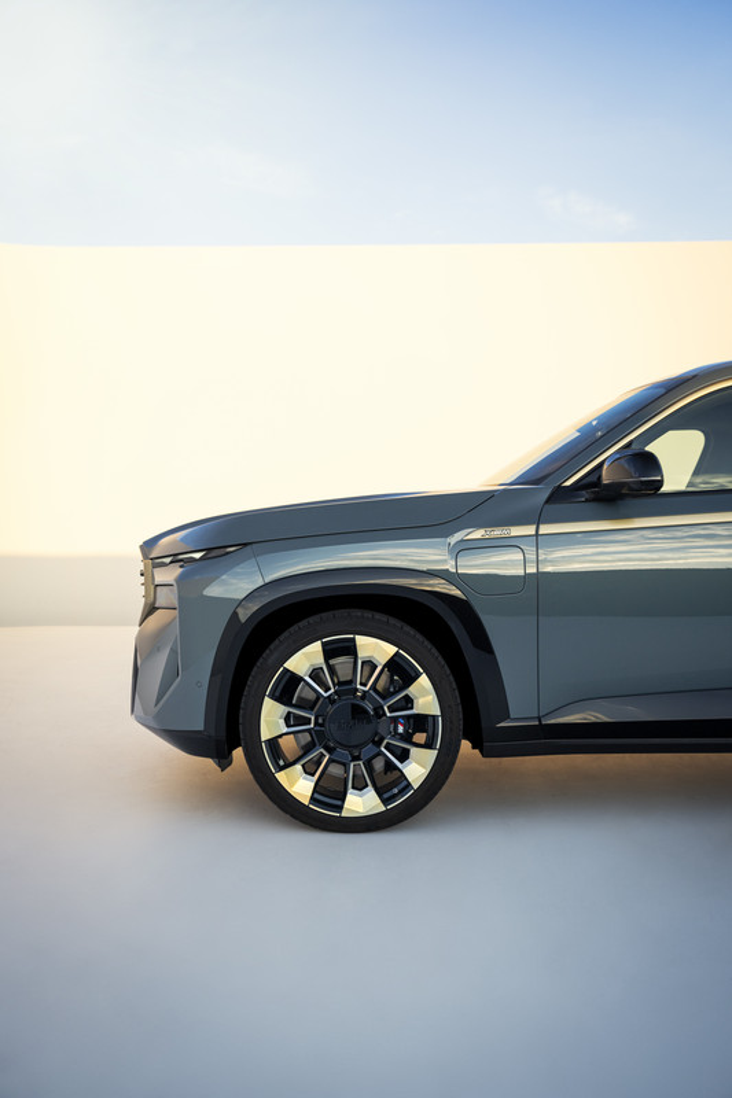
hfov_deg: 37.8
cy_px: 549
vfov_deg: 54.4
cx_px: 366
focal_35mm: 35
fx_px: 1068
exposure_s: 1/400
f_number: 3.5
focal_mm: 35
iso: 400
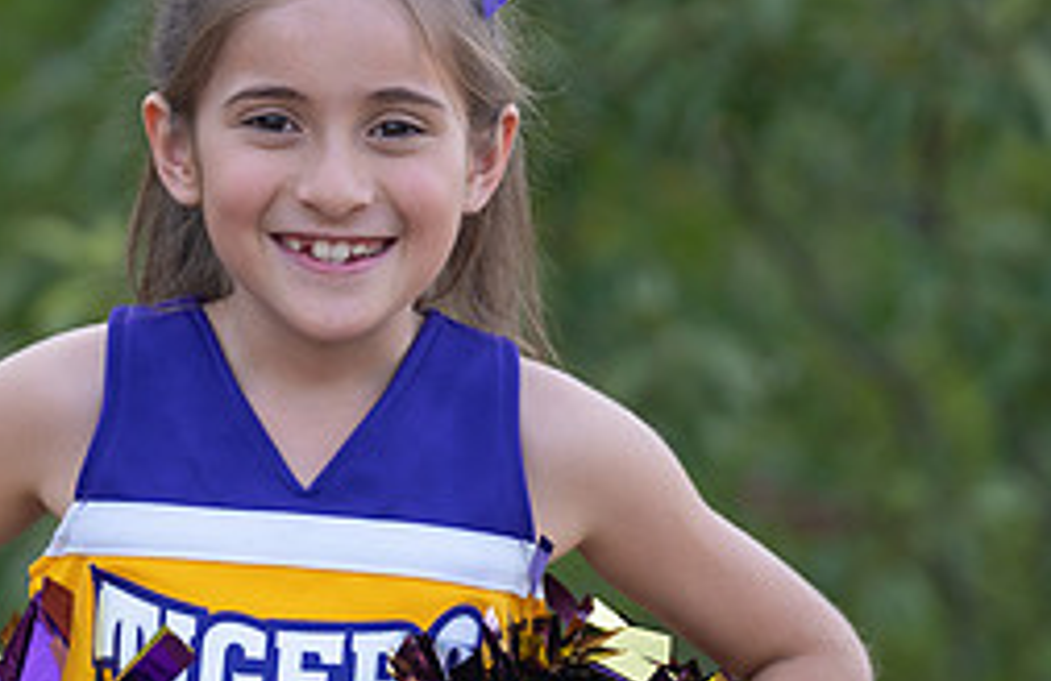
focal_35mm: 355
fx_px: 10276
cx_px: 435
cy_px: 485
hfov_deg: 5.9
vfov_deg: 3.8
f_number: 2.8
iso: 320
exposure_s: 1/320
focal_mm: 131
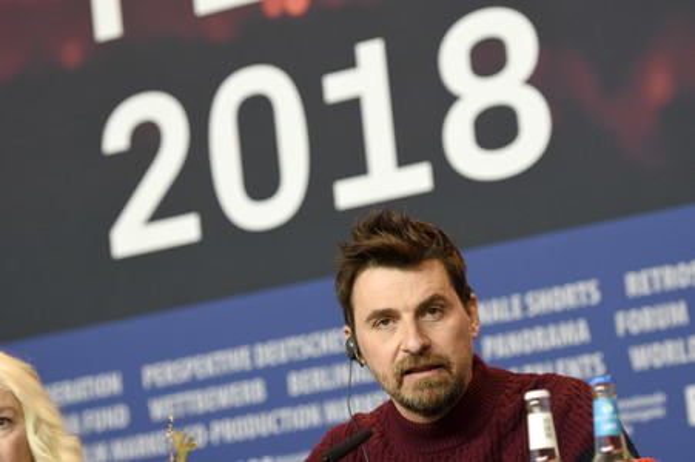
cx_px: 348
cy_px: 231
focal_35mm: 174
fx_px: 3357
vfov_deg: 7.9
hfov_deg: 11.8
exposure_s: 1/320
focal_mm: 116
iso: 640
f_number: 3.2
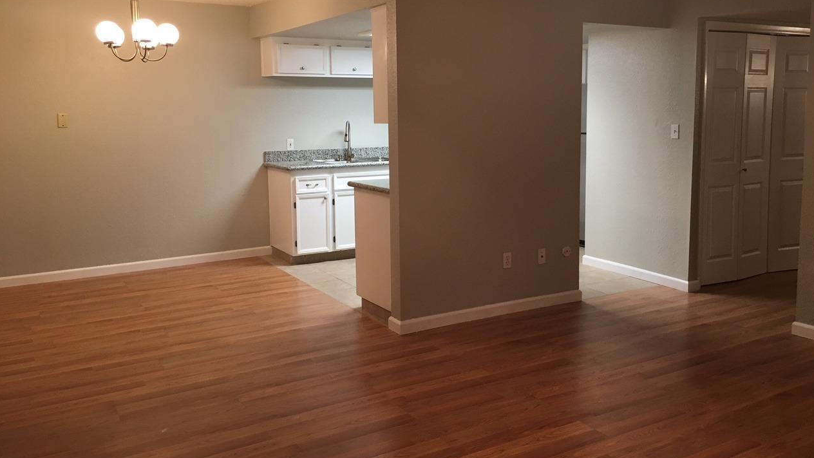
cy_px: 187
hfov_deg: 61.0
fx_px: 691
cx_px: 410
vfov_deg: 36.6
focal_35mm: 32
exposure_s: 1/30
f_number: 2.2
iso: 100
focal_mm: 4.15
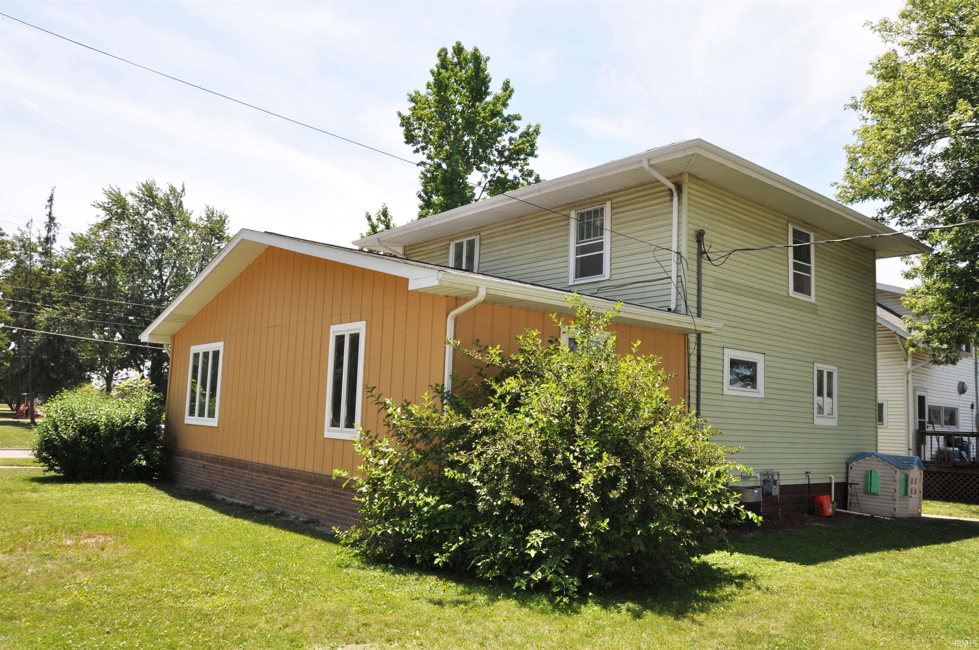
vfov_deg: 47.8
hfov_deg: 67.4
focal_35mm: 27
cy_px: 325
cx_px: 490
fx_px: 733
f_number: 10
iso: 200
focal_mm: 18
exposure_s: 1/200
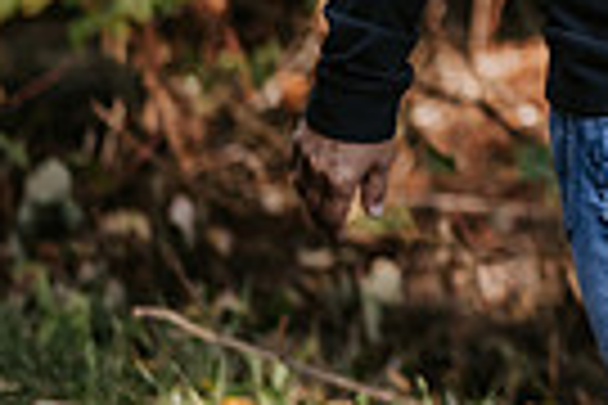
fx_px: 6181
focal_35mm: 366
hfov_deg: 5.5
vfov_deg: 3.7
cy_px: -436
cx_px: 1293
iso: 800
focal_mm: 85
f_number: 1.8
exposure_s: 1/800
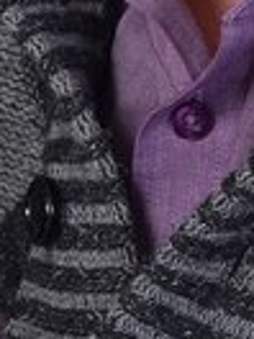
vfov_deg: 4.0
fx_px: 4784
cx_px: 336
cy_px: -218
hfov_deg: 3.0
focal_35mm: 489
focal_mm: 50
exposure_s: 1/200
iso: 200
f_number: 6.3
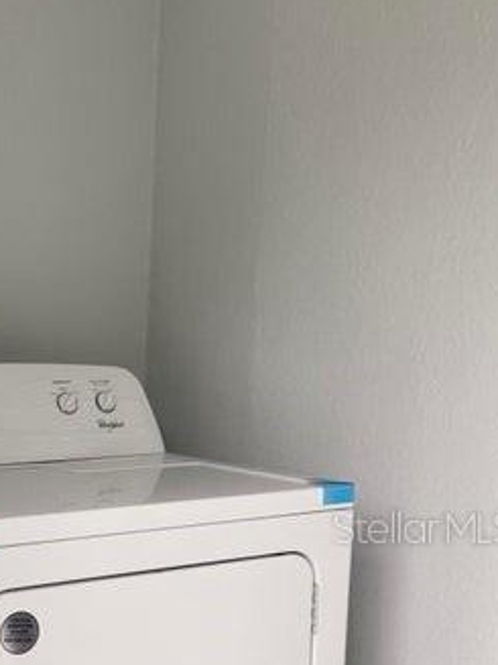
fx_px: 902
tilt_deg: -10.8
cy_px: 527
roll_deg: -1.7
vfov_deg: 39.0
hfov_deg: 29.4
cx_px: 37
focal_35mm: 47
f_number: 1.78
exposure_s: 1/1040
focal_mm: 6.86
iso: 80
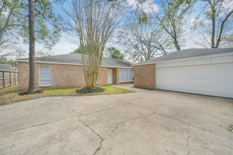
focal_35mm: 14
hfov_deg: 104.2
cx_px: 116
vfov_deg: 81.2
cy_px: 78
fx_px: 91
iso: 500
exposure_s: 1/320
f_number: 11
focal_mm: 14
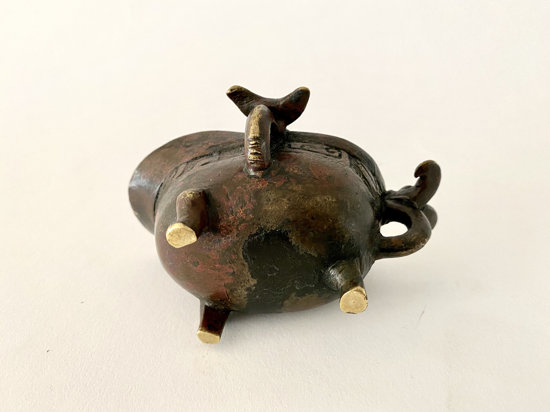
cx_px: 275
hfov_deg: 67.3
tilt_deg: -31.1
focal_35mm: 26
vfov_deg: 53.1
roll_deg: +3.2
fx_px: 413
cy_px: 206
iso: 160
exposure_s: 1/60
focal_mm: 4.25
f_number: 1.8
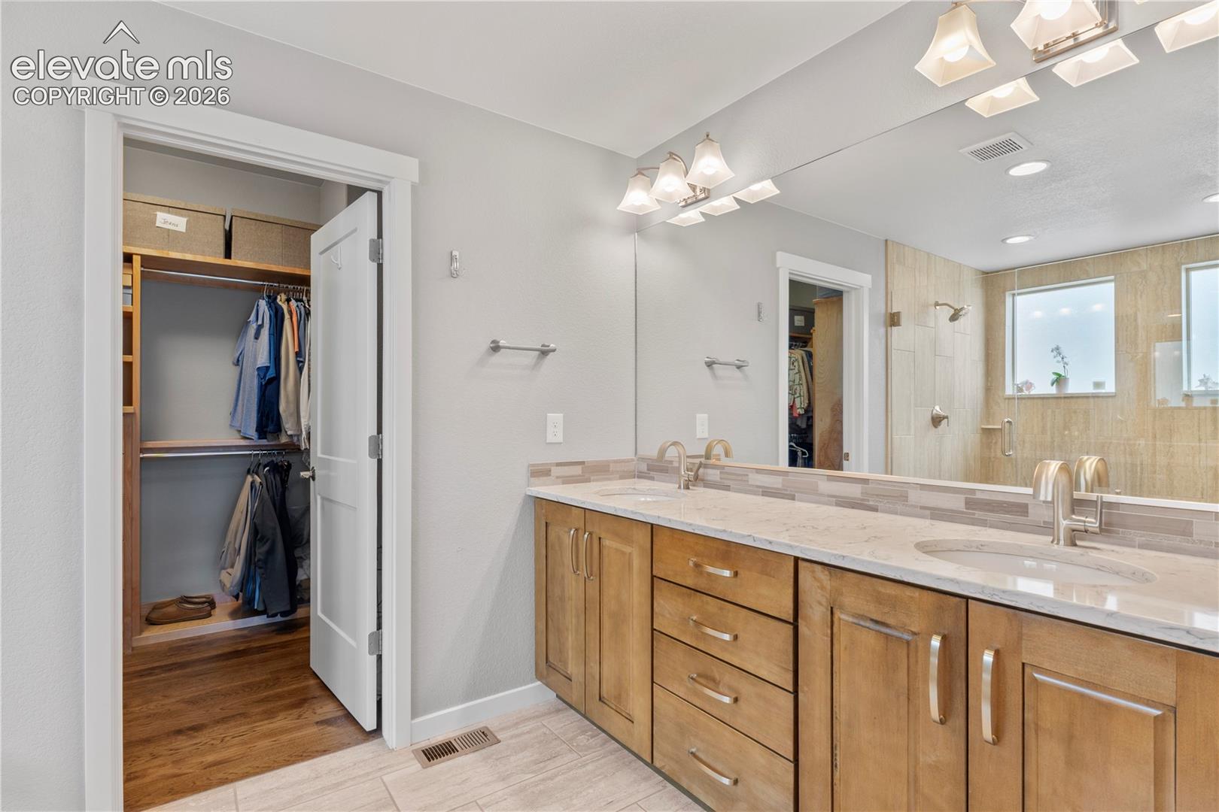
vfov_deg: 69.7
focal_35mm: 17
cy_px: 406
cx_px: 610
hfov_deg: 92.4
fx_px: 584
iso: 160
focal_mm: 11.5
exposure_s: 1/13
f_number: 8
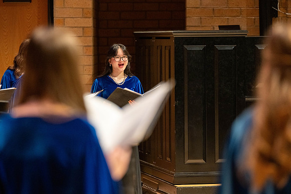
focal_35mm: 200
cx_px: 146
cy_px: 97
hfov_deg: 10.3
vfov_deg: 6.9
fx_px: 1617
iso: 3200
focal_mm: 200
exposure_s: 1/200
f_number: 4
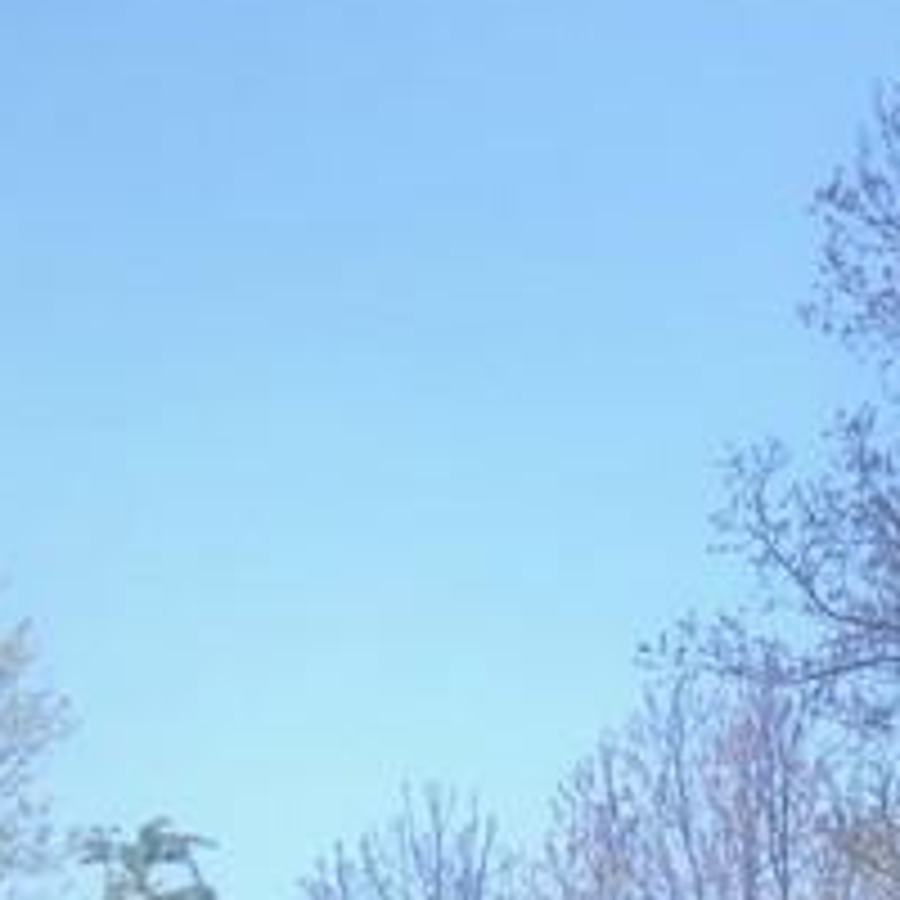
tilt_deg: +2.9
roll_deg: +0.2
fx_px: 3736
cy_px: 1480
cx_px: 2070
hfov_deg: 11.6
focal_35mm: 127
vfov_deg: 12.8
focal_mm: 3.99
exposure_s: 1/796
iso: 20
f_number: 1.8
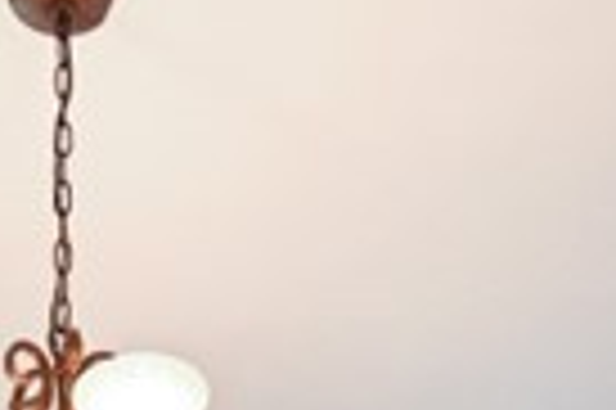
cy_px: 1442
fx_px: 1897
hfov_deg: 18.2
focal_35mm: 111
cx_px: 99
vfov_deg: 8.7
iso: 280
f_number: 4
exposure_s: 1/60
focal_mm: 14
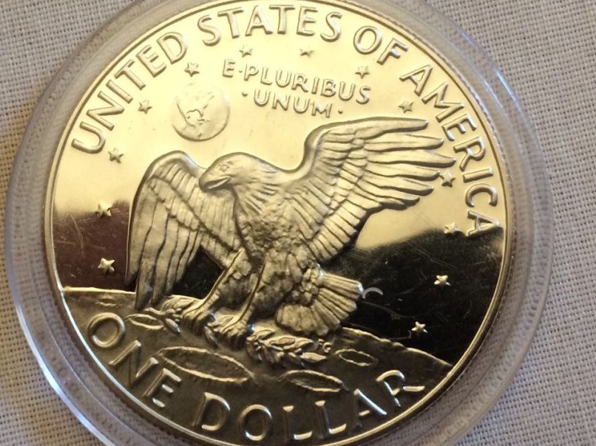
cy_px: 227
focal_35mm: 36
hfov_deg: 51.4
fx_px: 620
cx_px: 302
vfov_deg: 39.6
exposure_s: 1/30
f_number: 2.2
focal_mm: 4.15
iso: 160
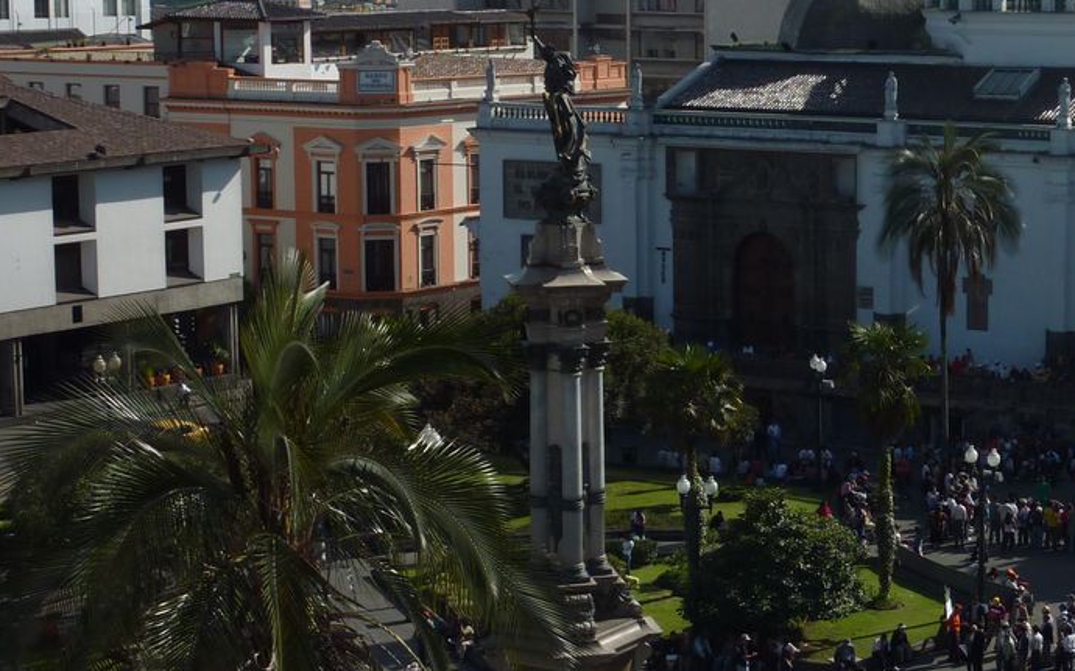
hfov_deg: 24.6
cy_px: 265
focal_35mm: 83
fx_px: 2431
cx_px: 832
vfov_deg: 15.7
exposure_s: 1/1000
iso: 80
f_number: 4
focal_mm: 7.3
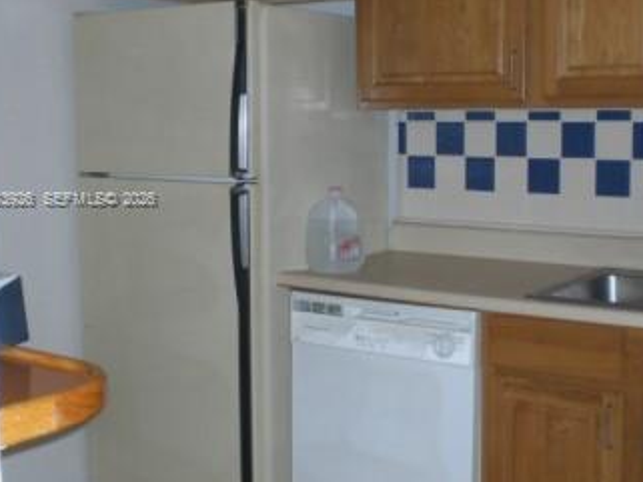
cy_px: 200
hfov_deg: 35.9
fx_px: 985
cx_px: 405
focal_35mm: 53
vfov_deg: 27.5
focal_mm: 6.3
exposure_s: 1/60
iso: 100
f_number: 3.1
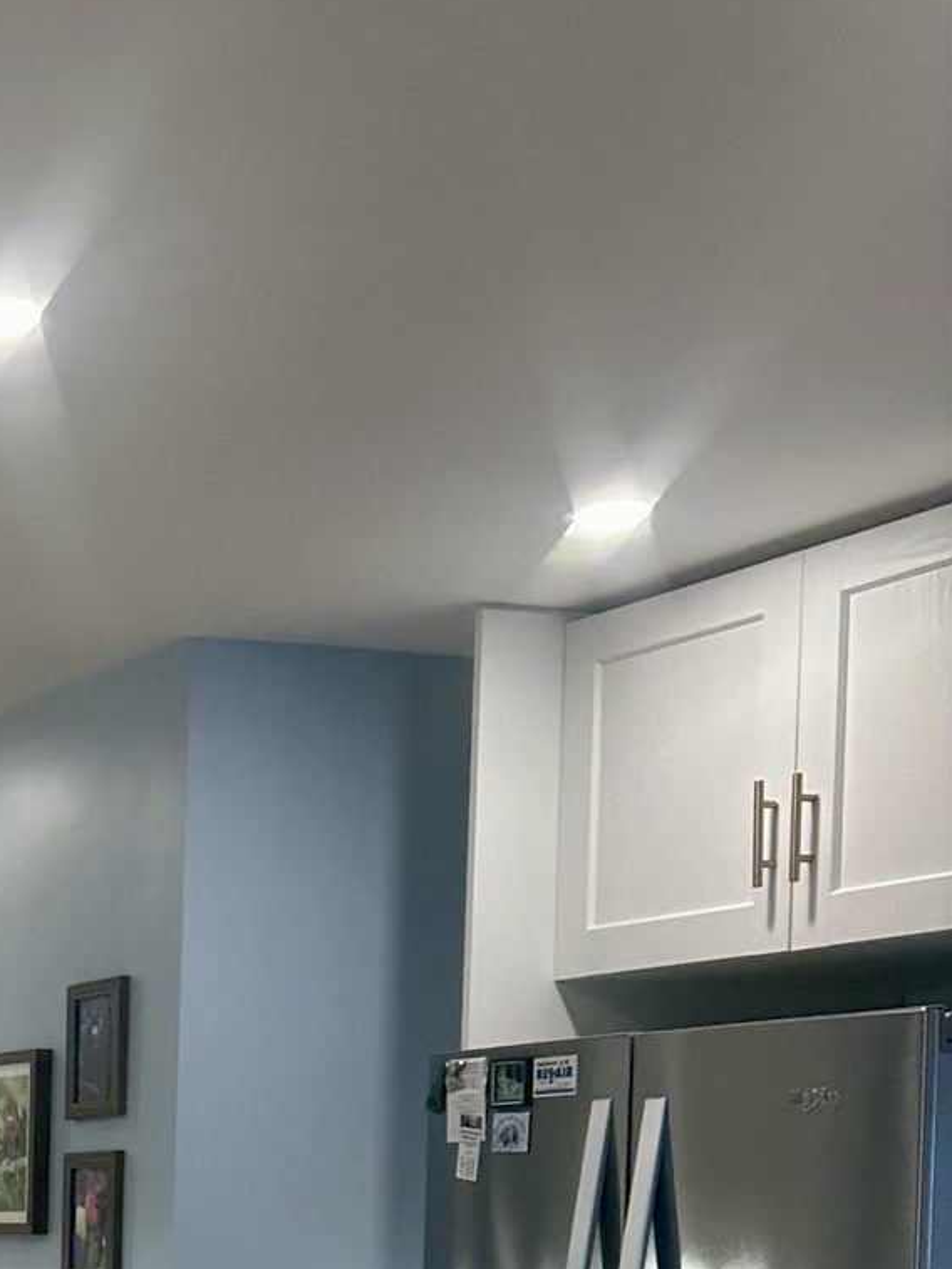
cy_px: 1437
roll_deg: -0.8
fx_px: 2676
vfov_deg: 24.6
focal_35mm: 73
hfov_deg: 17.9
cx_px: -493
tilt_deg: -3.5
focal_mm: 6.86
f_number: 1.78
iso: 125
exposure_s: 1/120
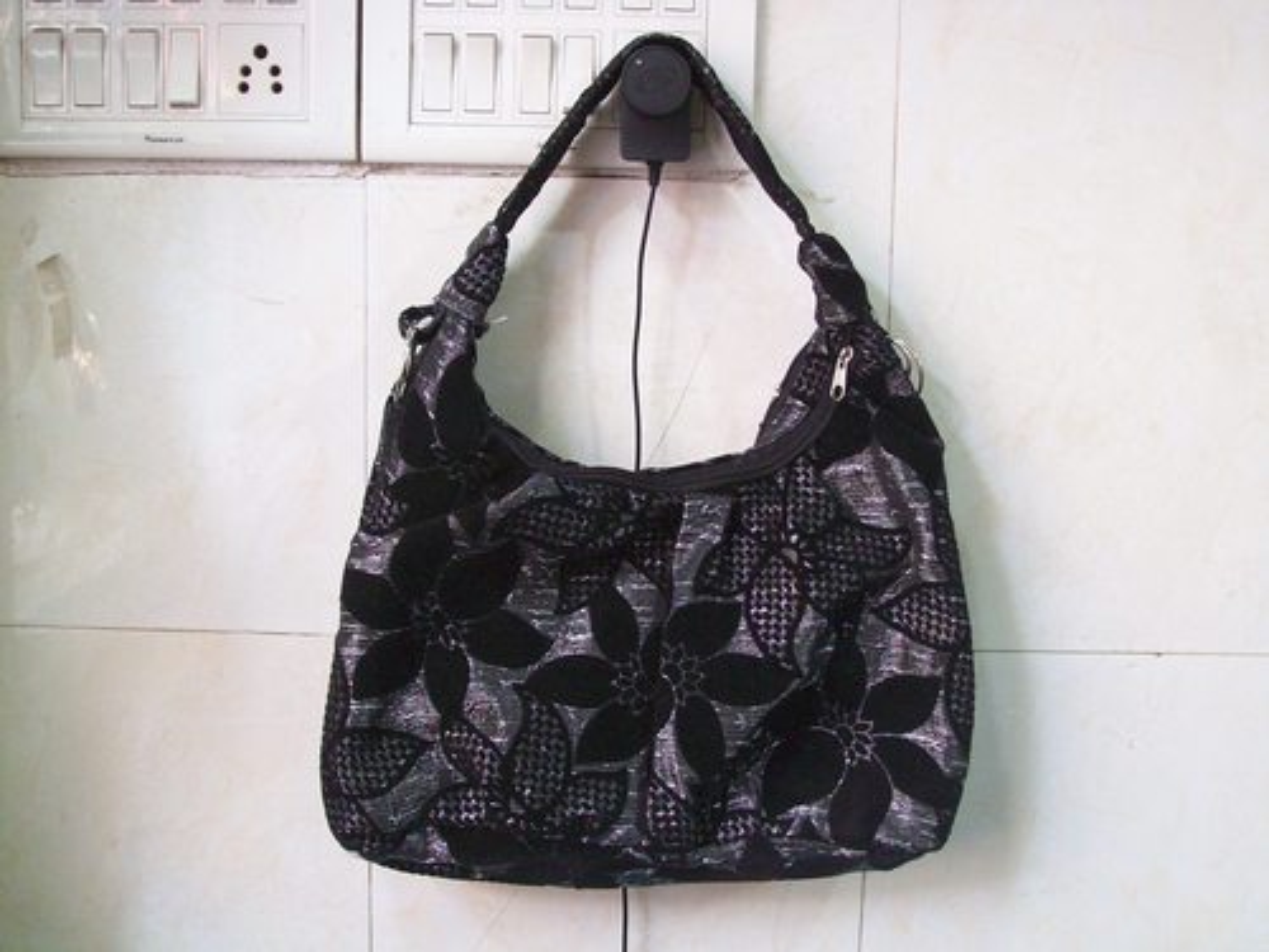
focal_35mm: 45
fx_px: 1650
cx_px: 634
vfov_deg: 32.2
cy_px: 476
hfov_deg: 42.1
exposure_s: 1/12.9
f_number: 3
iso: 160
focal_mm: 7.6
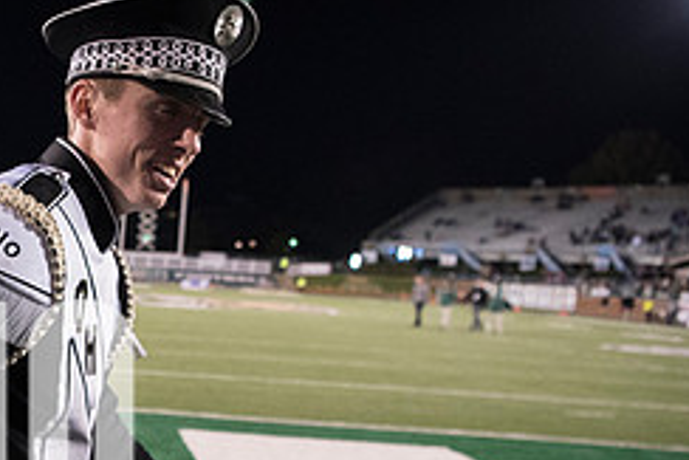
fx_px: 1092
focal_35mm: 57
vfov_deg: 23.1
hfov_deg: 31.0
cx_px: -79
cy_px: 433
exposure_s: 1/800
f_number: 3.2
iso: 4000
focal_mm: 24
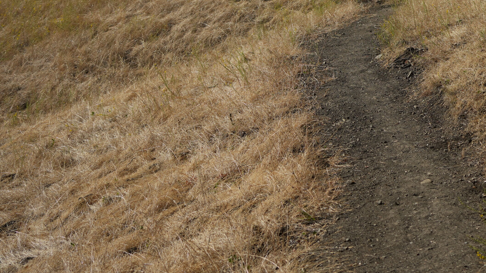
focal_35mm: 107
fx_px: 1379
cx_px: 401
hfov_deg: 19.7
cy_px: -22
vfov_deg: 11.2
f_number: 4.5
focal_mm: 50
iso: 200
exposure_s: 1/2500
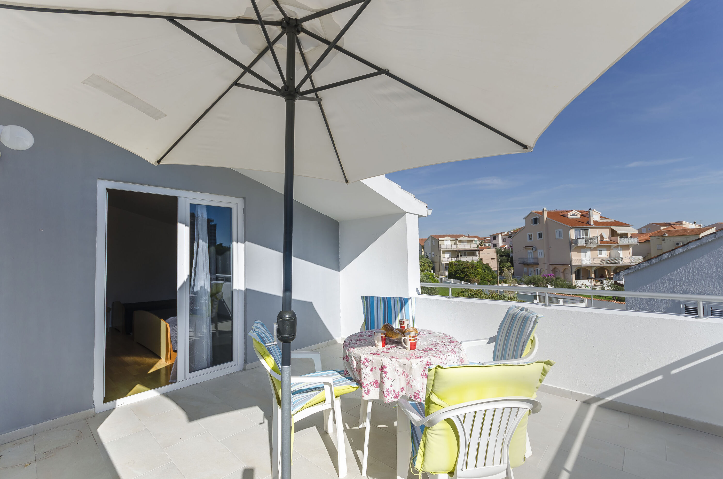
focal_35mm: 15
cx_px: 362
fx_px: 301
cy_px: 240
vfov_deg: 77.1
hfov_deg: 100.5
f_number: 8
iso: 100
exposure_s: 1/400
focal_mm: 10
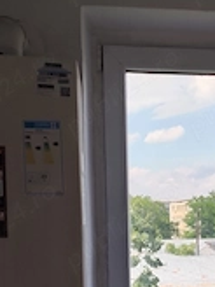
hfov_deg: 25.5
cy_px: 256
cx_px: 184
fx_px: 464
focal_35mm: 56
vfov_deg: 32.7
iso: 50
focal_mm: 6.14
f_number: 1.65
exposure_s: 1/276
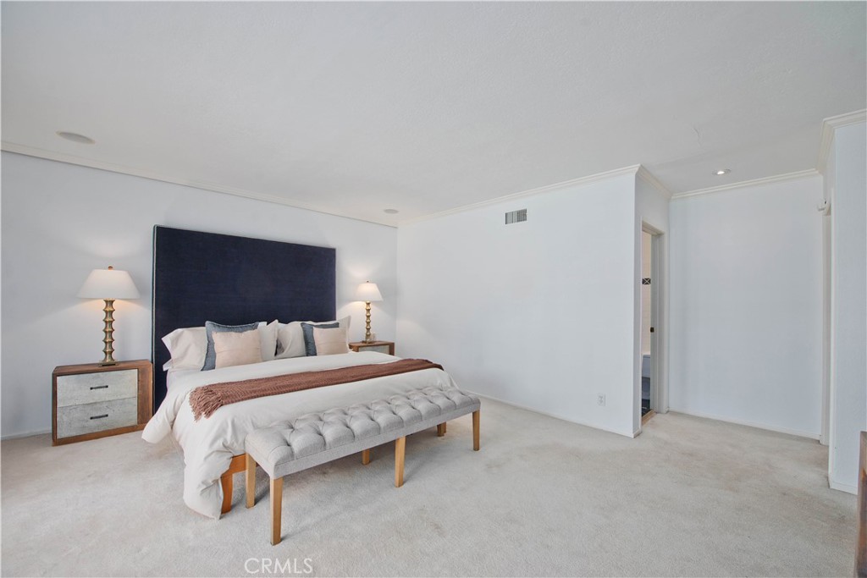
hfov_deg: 104.2
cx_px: 434
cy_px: 289
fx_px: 337
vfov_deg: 81.2
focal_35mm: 14
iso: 400
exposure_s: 1/200
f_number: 5.6
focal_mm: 14
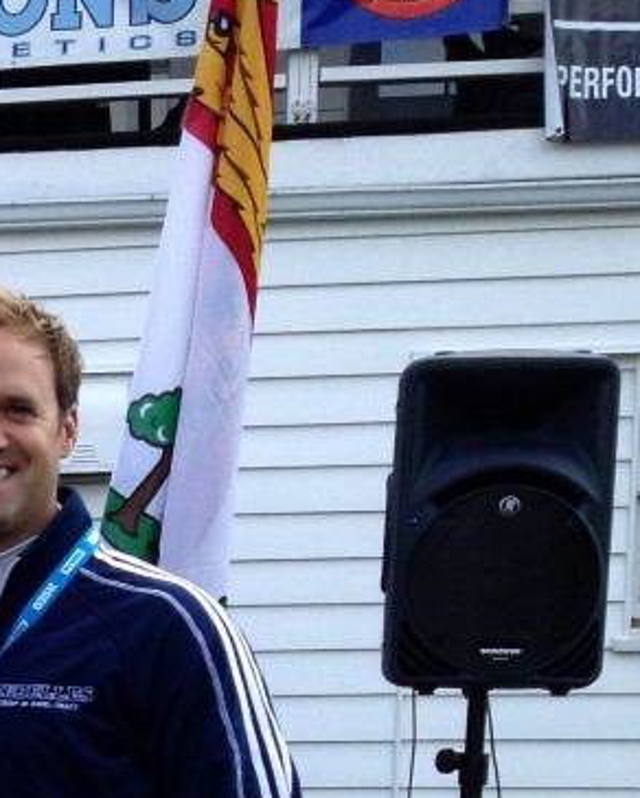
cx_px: -778
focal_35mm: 135
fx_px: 3191
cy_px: 1063
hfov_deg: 10.3
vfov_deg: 13.7
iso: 50
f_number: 2.4
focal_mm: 4.28
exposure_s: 1/415
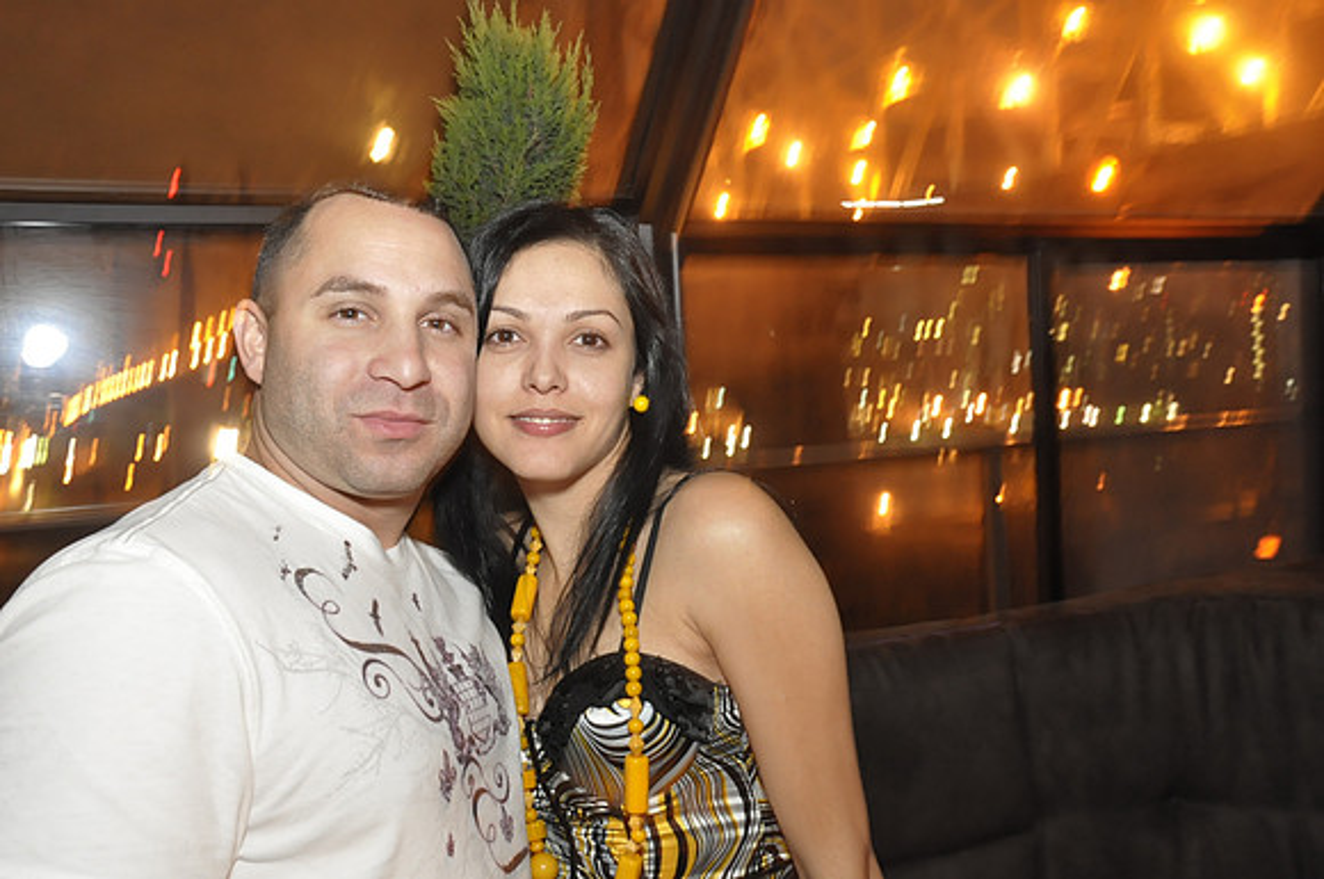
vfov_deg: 36.8
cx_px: 662
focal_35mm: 36
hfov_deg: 53.2
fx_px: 1322
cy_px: 440
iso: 1600
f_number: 7.1
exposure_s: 1/1.3
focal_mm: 24
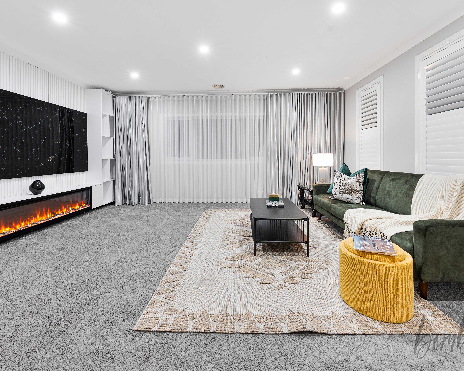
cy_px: 181
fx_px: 192
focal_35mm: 14
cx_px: 232
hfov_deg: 100.7
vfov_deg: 88.0
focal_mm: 12
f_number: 8
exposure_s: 1/4
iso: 250
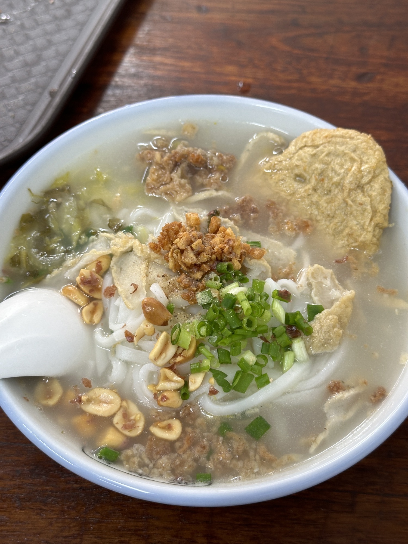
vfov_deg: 39.7
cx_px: 204
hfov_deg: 30.3
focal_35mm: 48
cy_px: 272
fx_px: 754
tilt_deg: -57.0
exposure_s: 1/50
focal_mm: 6.86
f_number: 1.78
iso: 80
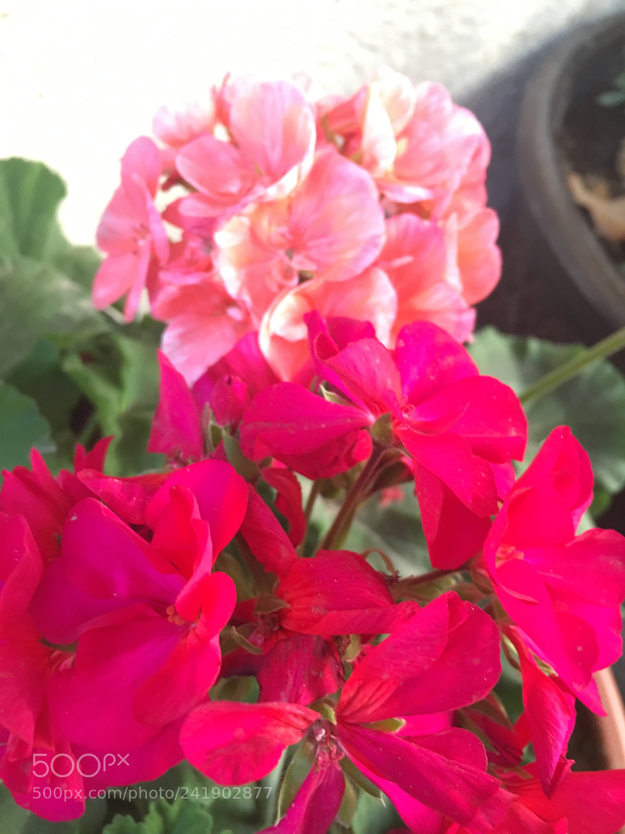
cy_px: 417
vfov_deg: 61.7
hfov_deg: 48.2
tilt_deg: -56.0
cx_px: 312
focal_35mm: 29
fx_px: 698
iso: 125
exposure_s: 1/33
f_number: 2.2
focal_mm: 4.15
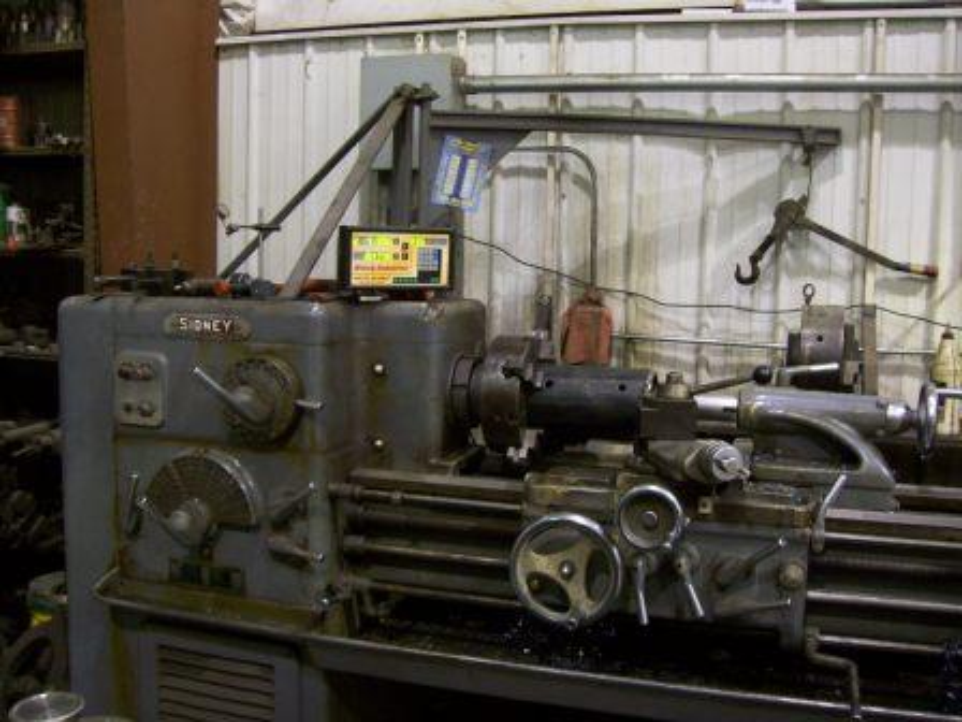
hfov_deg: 51.4
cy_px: 361
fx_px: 1000
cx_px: 481
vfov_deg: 39.7
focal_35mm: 36
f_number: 2.7
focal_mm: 6
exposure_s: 1/8
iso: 200
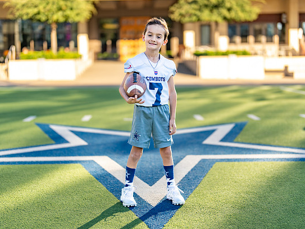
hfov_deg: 32.7
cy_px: 108
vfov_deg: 24.8
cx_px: 159
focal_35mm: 59
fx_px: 520
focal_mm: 50
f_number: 1.2
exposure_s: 1/2500
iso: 100
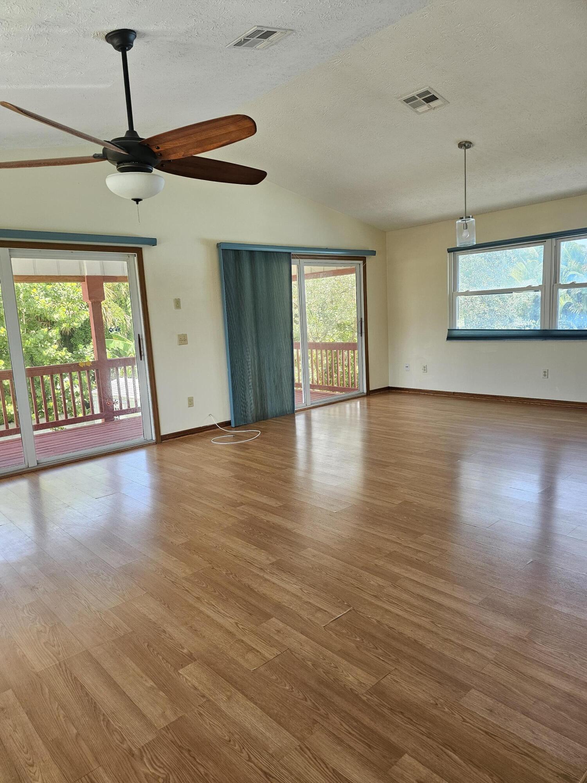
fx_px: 520
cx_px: 294
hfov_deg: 58.9
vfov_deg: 73.9
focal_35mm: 23
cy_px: 392
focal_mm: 6.3
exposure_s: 1/120
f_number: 1.7
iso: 100
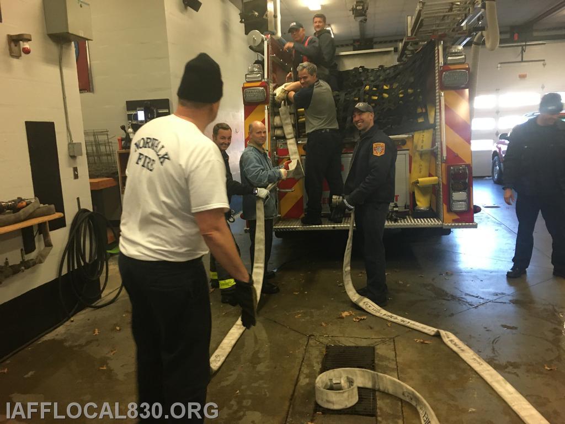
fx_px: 473
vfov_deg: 48.2
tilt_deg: -8.5
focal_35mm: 29
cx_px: 282
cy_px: 212
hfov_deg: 61.7
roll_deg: +1.5
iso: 200
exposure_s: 1/24
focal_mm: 4.15
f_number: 2.2
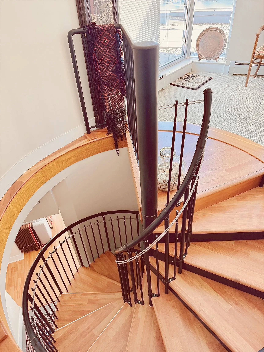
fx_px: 244
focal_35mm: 24
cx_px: 132
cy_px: 176
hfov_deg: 56.8
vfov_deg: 71.6
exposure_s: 1/121
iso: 160
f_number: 1.78
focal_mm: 6.76
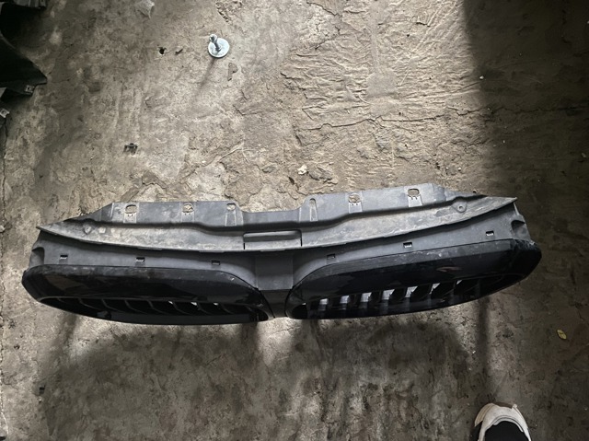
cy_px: 220
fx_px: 442
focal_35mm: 26
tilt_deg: -80.7
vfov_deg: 53.0
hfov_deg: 67.3
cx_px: 294
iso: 500
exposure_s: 1/10
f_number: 1.8
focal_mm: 4.25
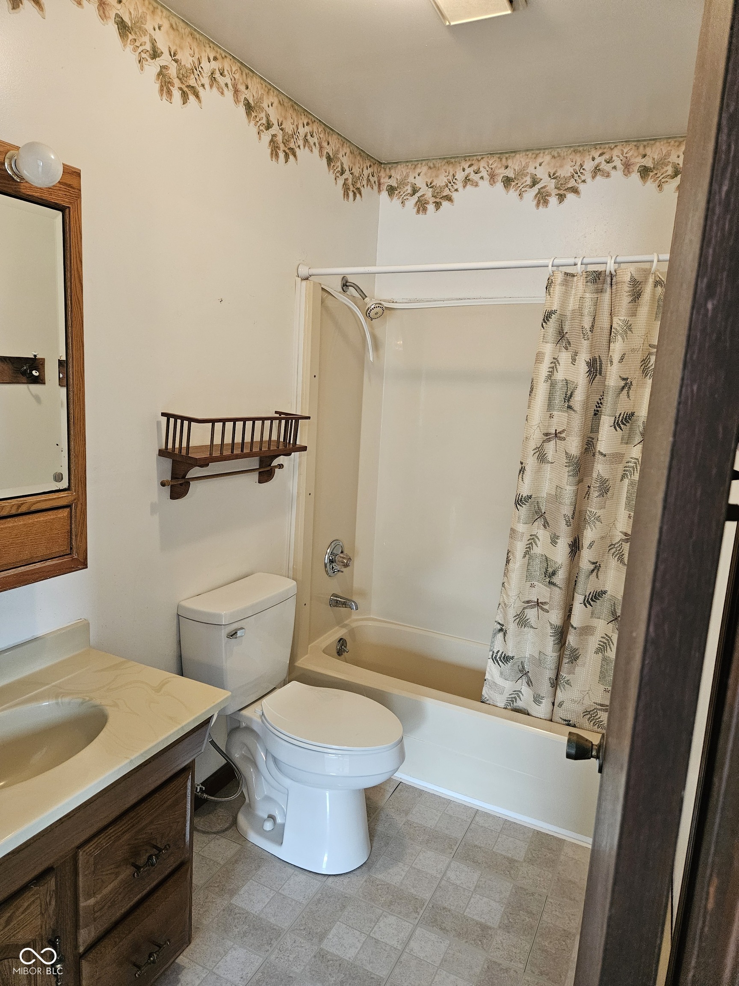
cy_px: 493
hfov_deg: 58.9
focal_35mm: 23
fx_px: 655
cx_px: 370
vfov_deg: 73.9
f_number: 1.8
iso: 640
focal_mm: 5.4
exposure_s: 1/120
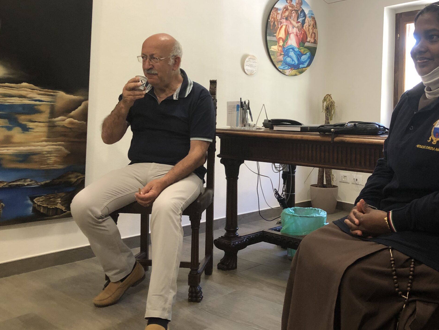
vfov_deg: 37.6
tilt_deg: -1.5
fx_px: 482
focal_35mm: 38
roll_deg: -0.8
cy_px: 129
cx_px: 248
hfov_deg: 48.8
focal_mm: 3.99
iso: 40
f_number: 1.8
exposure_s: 1/20
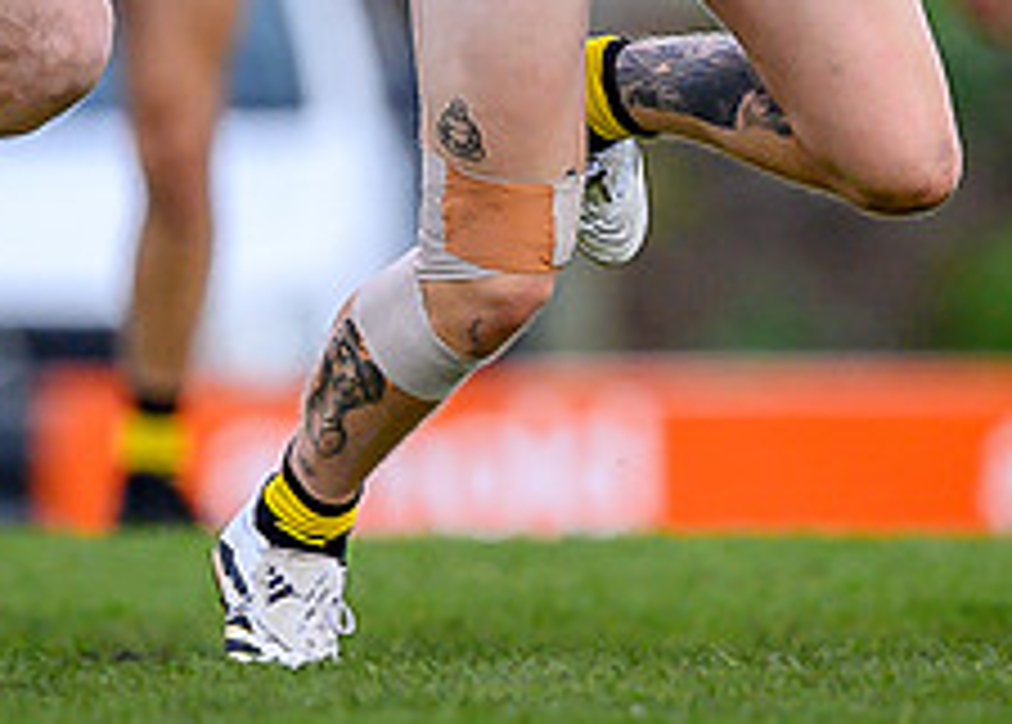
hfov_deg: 0.7
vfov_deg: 0.5
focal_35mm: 2962
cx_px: 703
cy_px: -99
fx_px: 85184
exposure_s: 1/1600
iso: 560
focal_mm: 500
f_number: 4
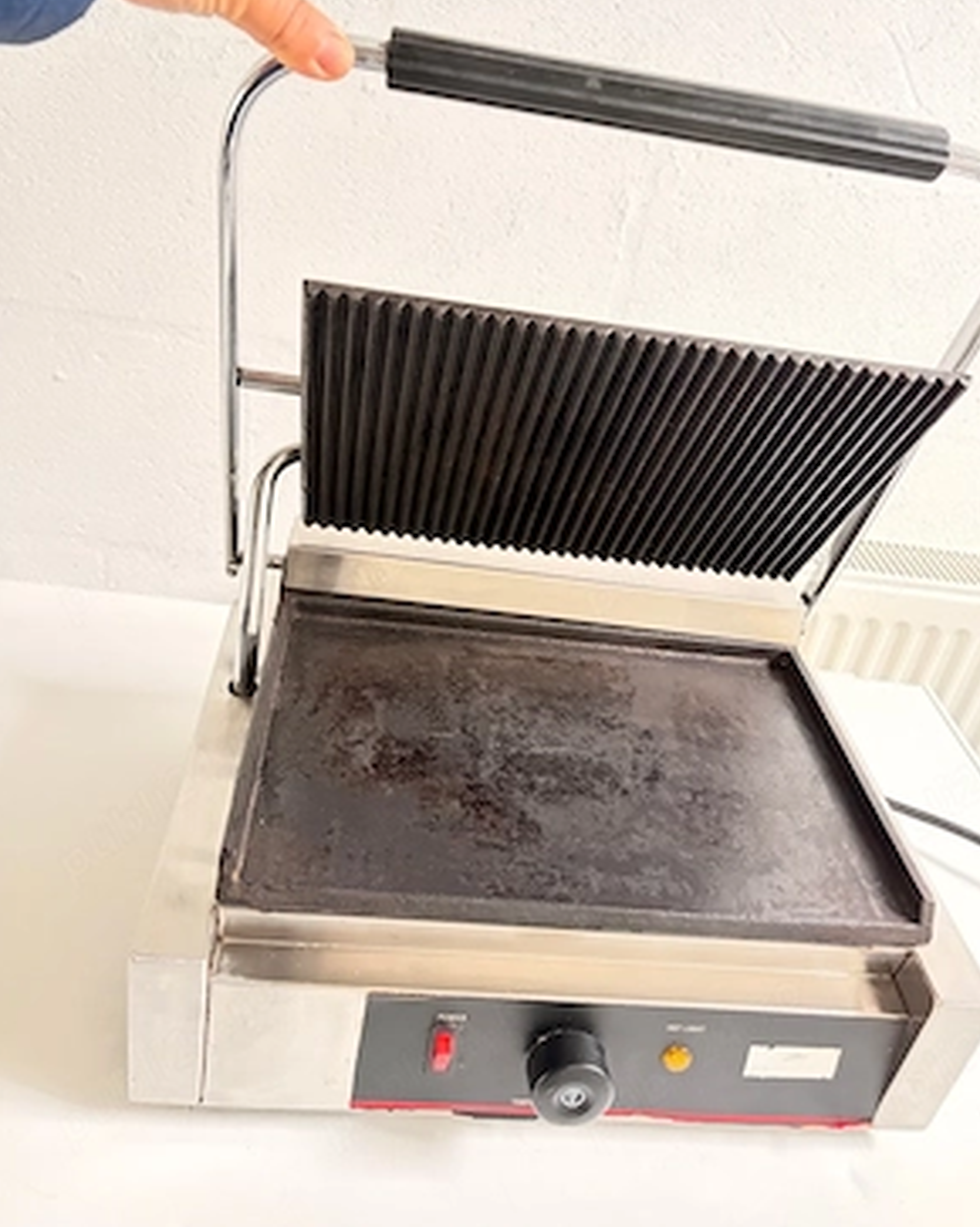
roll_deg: -10.3
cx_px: 497
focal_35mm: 28
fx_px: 1016
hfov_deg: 51.5
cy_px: 575
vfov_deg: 62.2
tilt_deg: -30.3
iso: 1000
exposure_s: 1/23
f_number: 1.6
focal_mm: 5.96
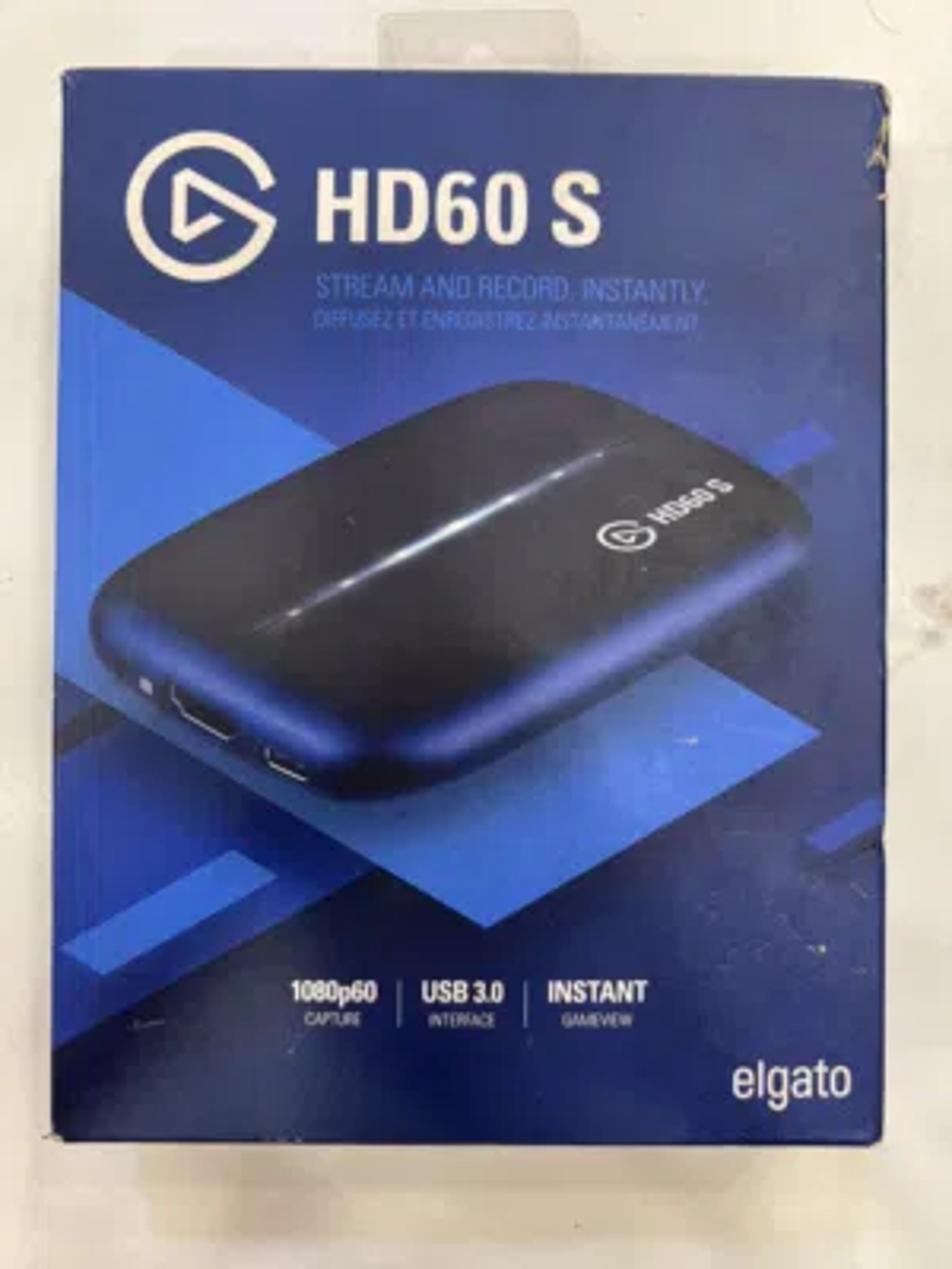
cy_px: 634
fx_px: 953
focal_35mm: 26
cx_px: 476
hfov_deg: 53.1
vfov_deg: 67.3
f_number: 1.5
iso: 100
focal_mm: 5.7
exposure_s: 1/100
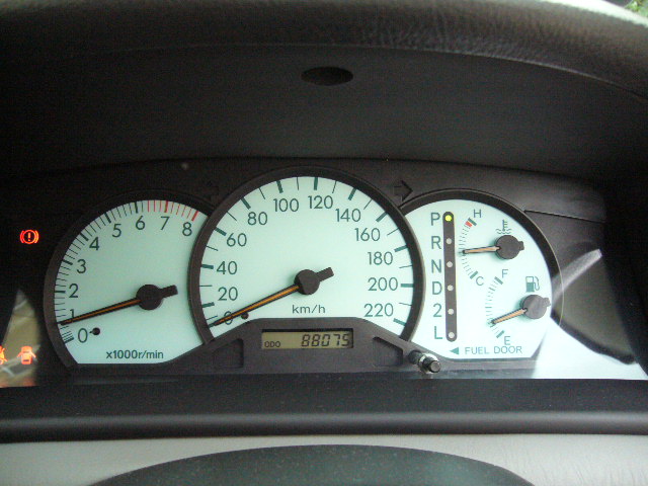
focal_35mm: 35
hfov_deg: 52.6
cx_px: 324
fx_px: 655
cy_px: 243
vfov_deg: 40.7
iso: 400
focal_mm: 5.8
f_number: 2.8
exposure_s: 1/100
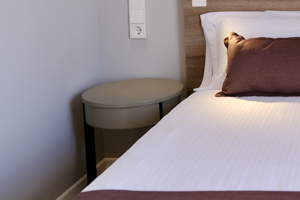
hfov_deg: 27.1
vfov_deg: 19.5
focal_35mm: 67
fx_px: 558
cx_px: 346
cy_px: -14
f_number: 2.8
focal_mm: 18
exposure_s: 1/52
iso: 160
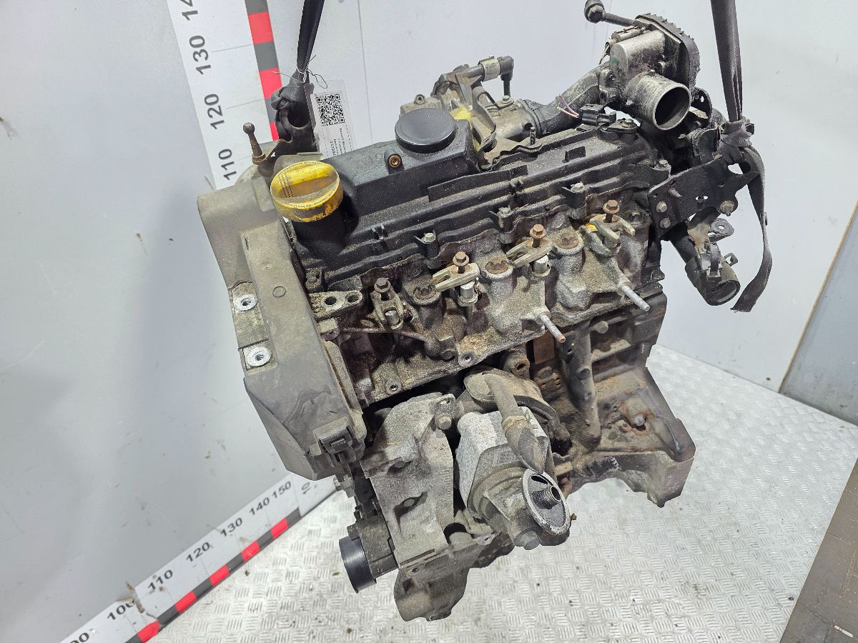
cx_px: 429
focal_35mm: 23
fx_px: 570
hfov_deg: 73.9
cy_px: 322
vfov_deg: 58.9
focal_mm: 6.3
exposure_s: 1/100
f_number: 1.7
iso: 250
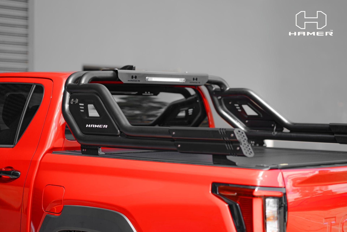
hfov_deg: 23.9
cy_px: 116
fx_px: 820
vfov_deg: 16.1
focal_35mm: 85
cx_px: 174
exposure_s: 1/160
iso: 160
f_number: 1.8
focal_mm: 85
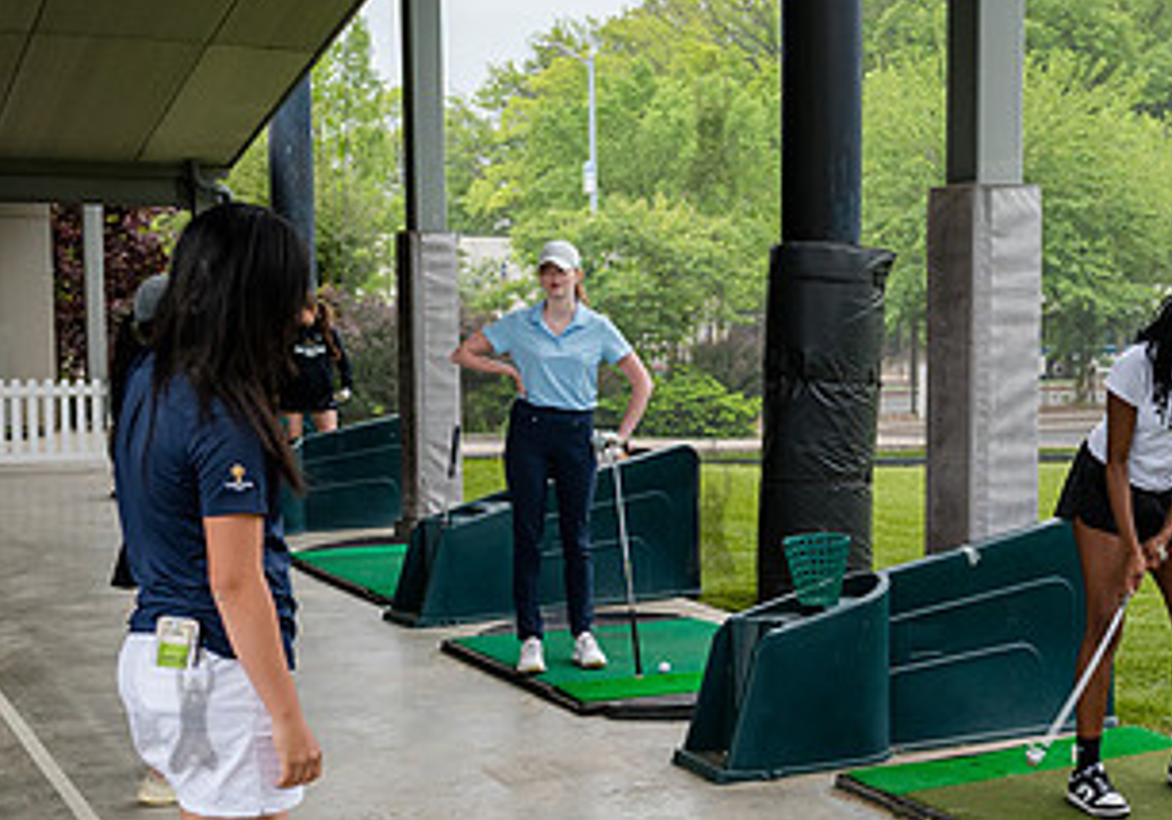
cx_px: 847
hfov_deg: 34.0
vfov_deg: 24.5
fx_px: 1884
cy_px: 485
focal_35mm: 57
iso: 800
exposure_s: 1/320
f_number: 3.5
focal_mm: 27
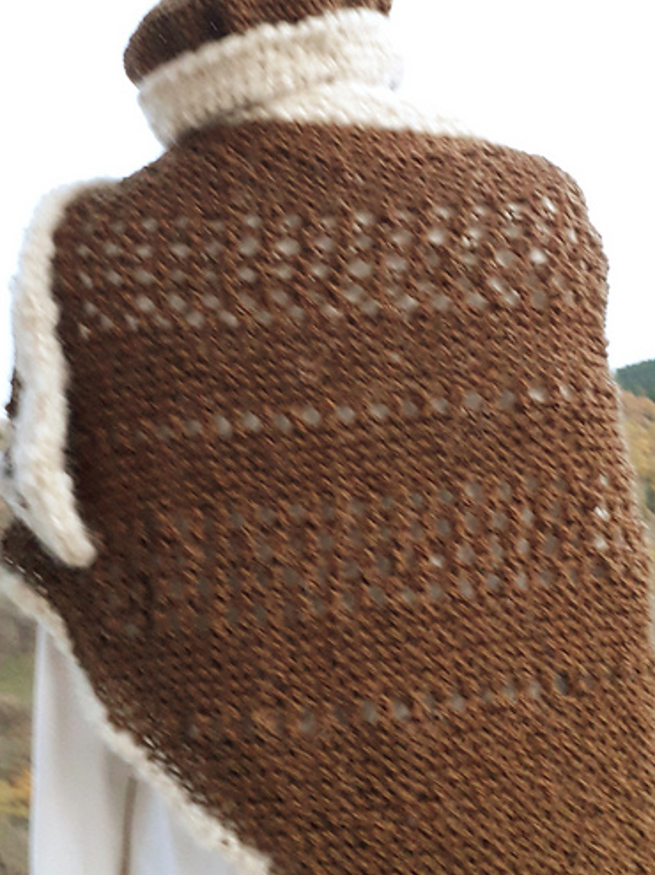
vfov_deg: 52.6
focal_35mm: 35
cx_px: 416
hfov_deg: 40.3
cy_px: 406
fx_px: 884
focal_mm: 3.6
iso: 200
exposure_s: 1/25
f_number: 1.9
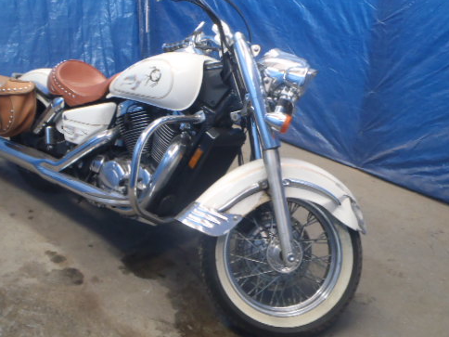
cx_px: 186
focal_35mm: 37
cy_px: 144
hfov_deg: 49.9
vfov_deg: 38.6
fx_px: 480
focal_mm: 5
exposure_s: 1/15
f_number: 3.5
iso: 200
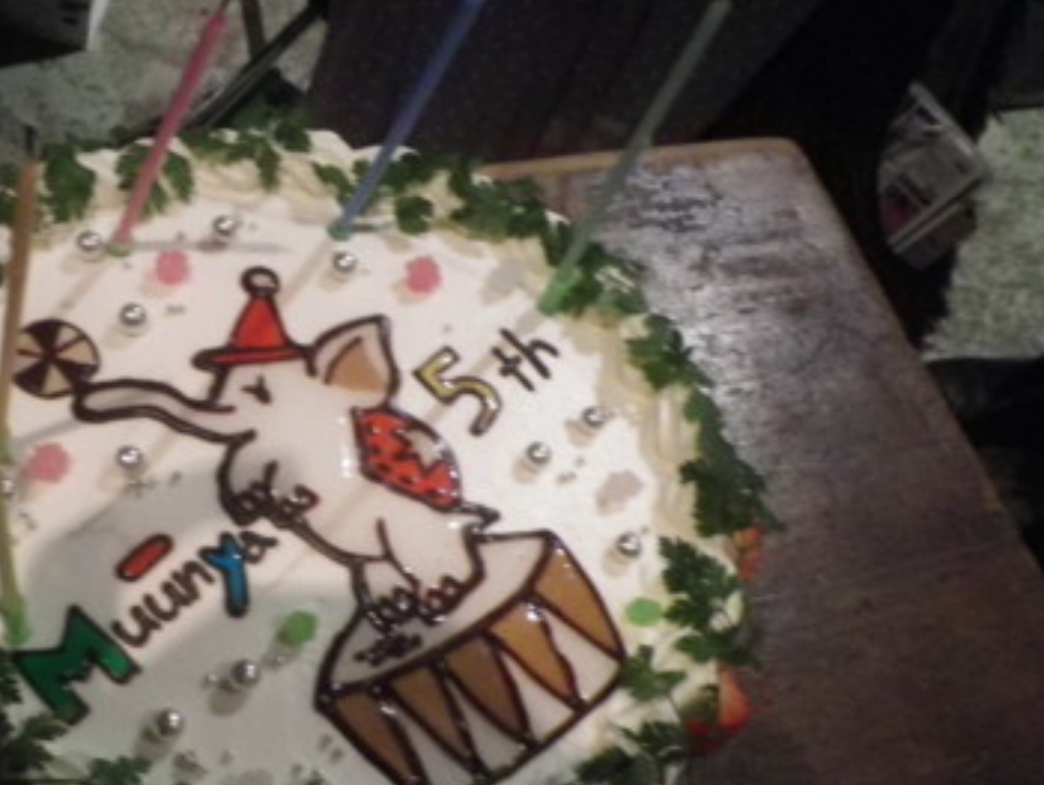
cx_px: 331
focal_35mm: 40
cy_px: 542
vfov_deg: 35.5
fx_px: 1207
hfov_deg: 45.9
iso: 800
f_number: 3.5
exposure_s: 1/8
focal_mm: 5.05
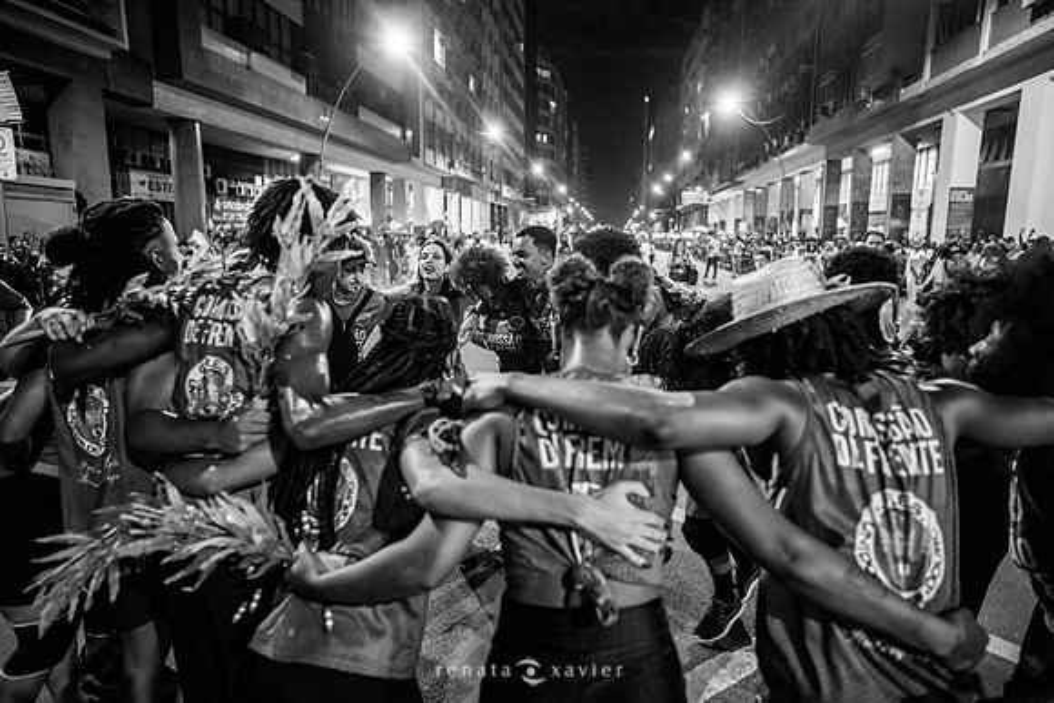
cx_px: 527
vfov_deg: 53.2
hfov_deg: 73.7
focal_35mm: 24
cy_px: 352
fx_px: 703
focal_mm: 24
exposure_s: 1/200
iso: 2500
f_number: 2
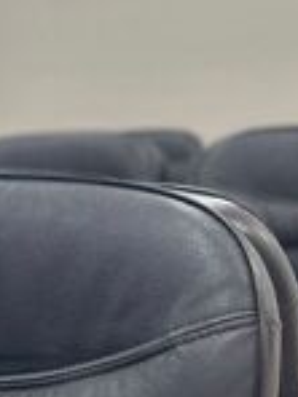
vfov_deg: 18.2
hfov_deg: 12.0
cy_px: 270
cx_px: -328
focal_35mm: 108
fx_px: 1240
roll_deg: +0.0
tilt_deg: -5.5
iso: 125
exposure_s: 1/120
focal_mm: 6.86
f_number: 1.78
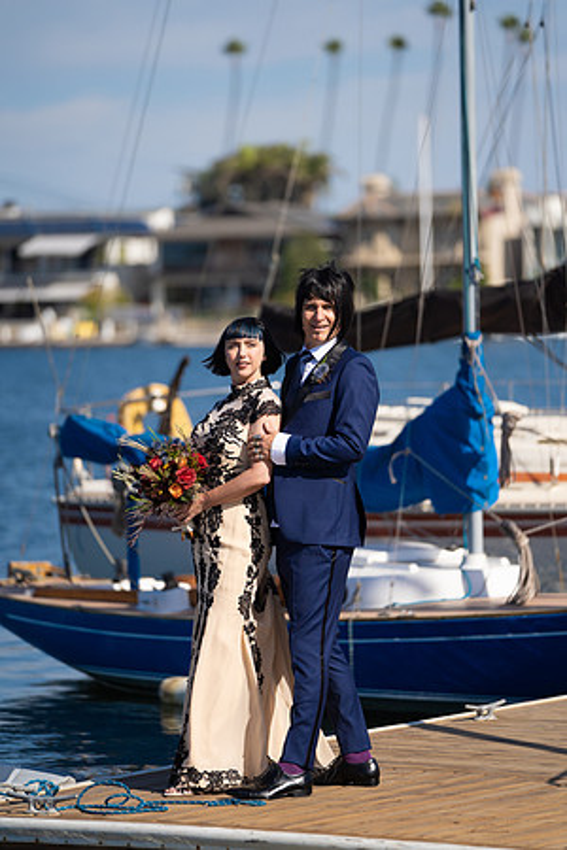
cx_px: 284
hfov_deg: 8.1
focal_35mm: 170
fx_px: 4016
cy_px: 425
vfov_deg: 12.1
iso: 200
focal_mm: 170
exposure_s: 1/5000
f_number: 2.8
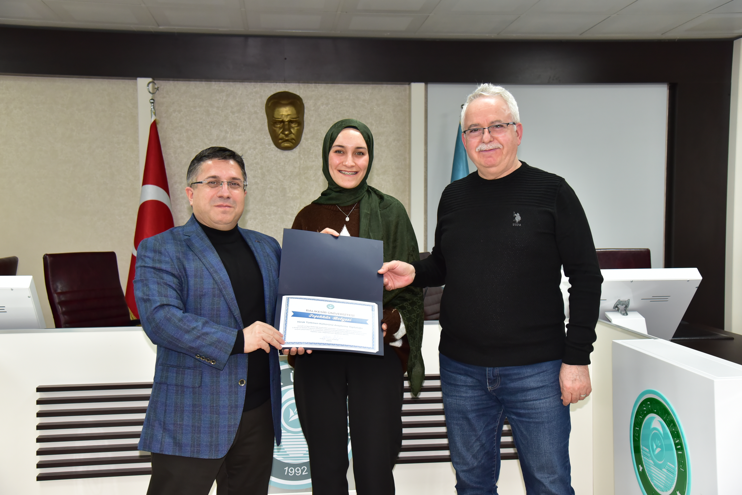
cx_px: 371
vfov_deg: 33.4
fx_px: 824
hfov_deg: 48.5
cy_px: 248
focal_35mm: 40
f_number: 5
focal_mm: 40
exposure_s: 1/200
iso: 1600
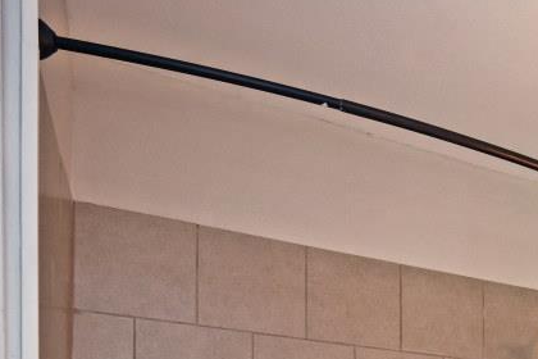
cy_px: 506
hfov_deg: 33.1
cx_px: 629
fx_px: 747
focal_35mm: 50
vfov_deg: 23.0
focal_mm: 14
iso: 450
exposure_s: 1/60
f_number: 4
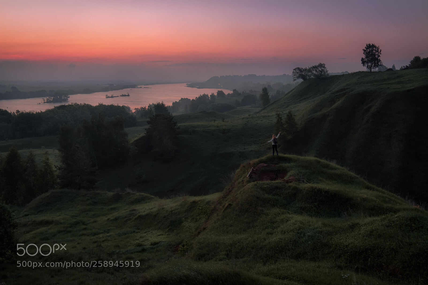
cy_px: 142
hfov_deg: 53.1
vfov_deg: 36.9
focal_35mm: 36
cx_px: 214
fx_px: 428
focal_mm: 24
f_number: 11
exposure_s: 1/9
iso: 400
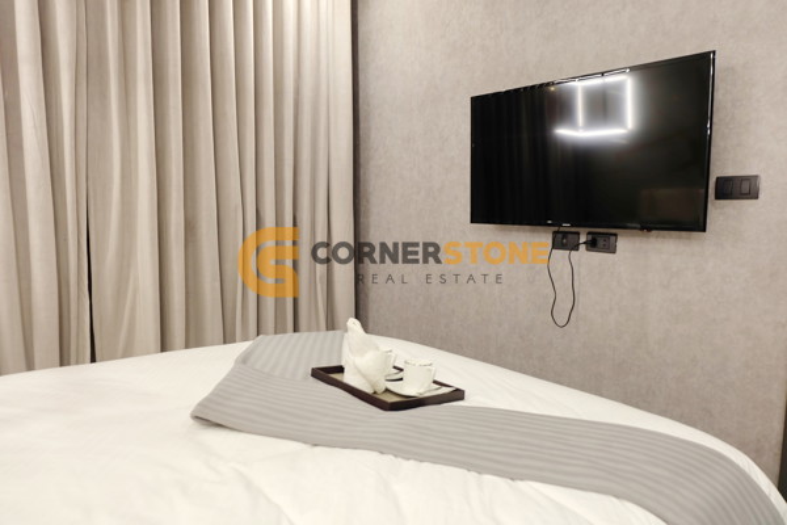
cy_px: 262
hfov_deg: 73.7
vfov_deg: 53.1
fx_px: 525
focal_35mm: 24
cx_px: 394
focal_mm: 16
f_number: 3.5
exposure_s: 1/9
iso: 200
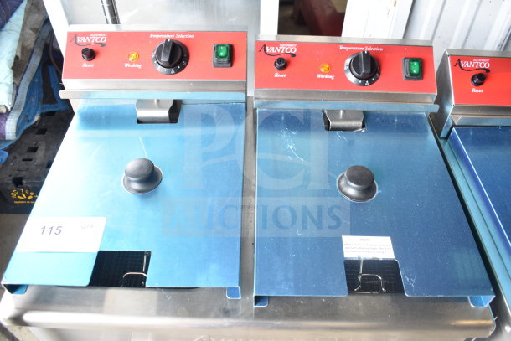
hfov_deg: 61.9
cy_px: 170
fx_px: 426
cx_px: 256
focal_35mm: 30
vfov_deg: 43.6
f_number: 3.5
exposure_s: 1/30
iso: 360
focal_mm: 20
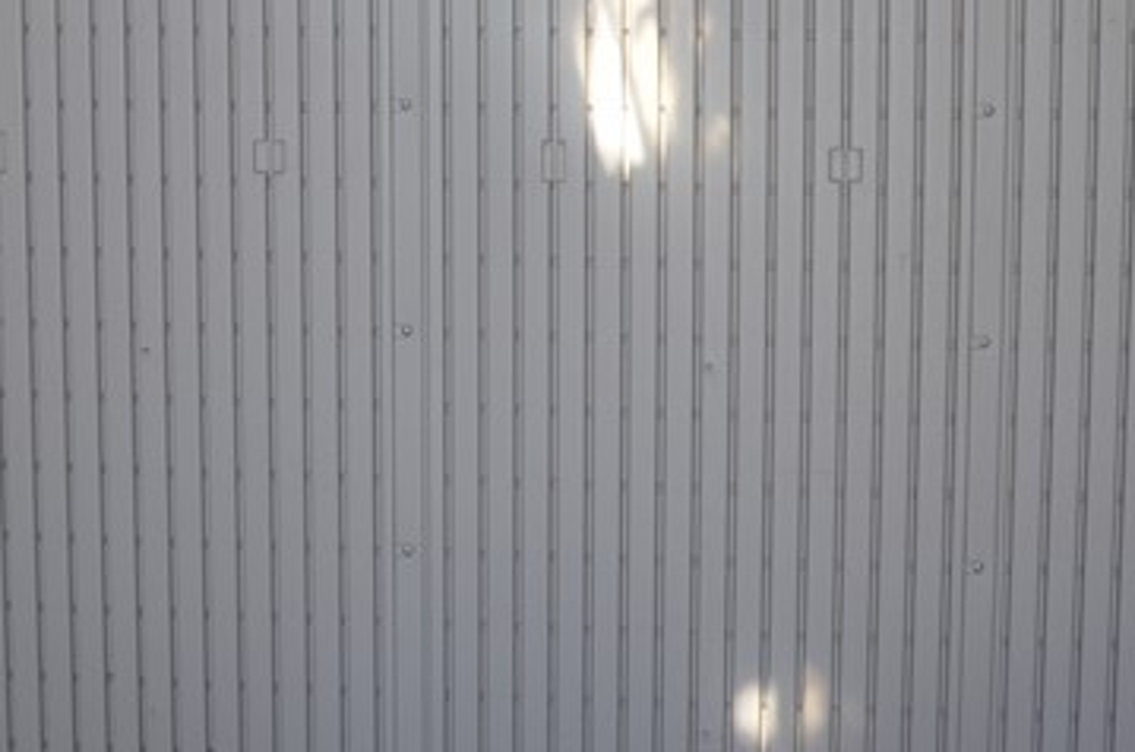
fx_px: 2864
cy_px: -30
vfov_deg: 14.7
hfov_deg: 22.1
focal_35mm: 91
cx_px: 226
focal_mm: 20
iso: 200
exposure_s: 1/160
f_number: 6.3
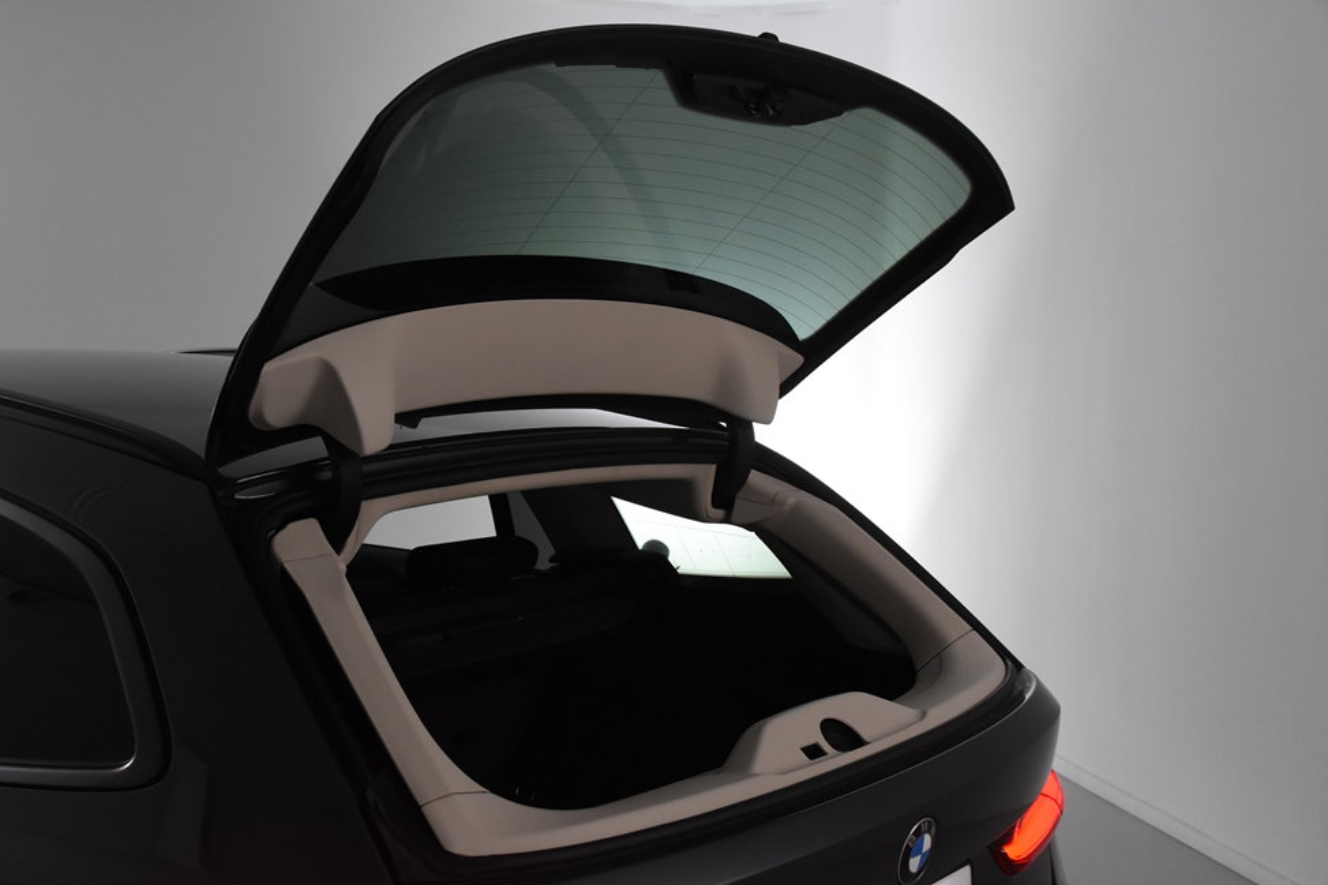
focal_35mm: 41
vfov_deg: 32.6
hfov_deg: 47.4
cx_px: 633
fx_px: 1512
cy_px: 453
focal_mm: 26
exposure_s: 1/125
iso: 1600
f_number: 5.6
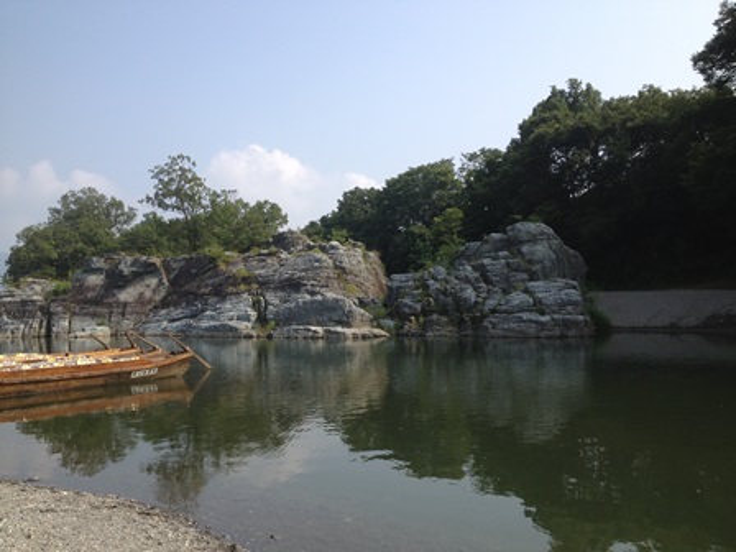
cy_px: 276
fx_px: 744
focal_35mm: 35
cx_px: 368
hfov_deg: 52.6
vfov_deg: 40.7
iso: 50
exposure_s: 1/1255
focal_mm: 4.28
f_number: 2.4
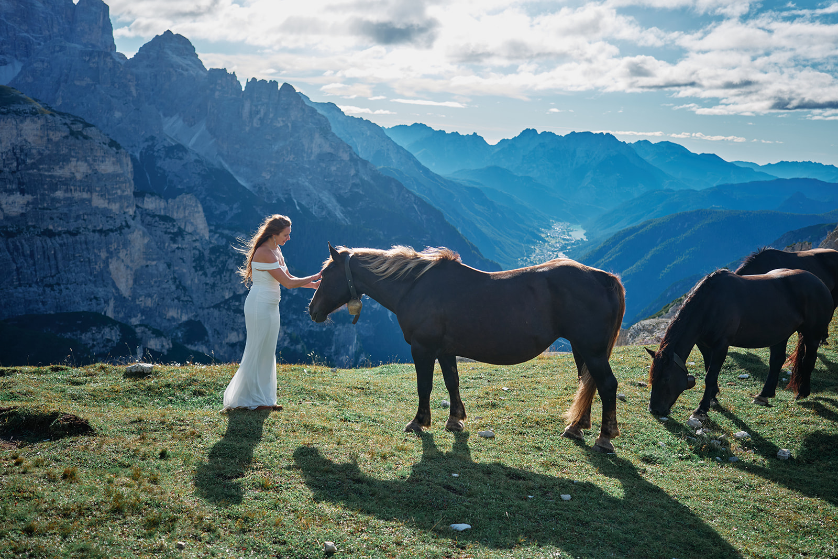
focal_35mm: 35
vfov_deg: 37.9
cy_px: 280
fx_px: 815
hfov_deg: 54.4
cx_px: 419
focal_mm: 23
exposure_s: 1/3800
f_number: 1.8
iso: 125
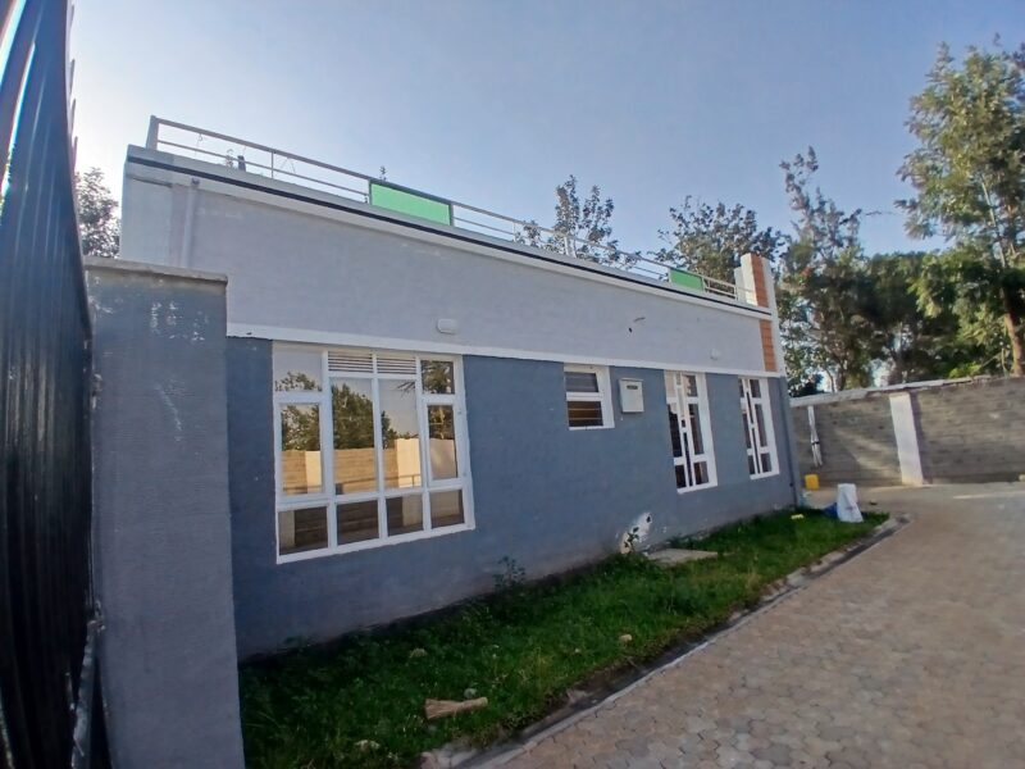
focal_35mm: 17
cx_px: 512
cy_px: 384
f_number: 2.2
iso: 50
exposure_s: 1/967
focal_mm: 1.4
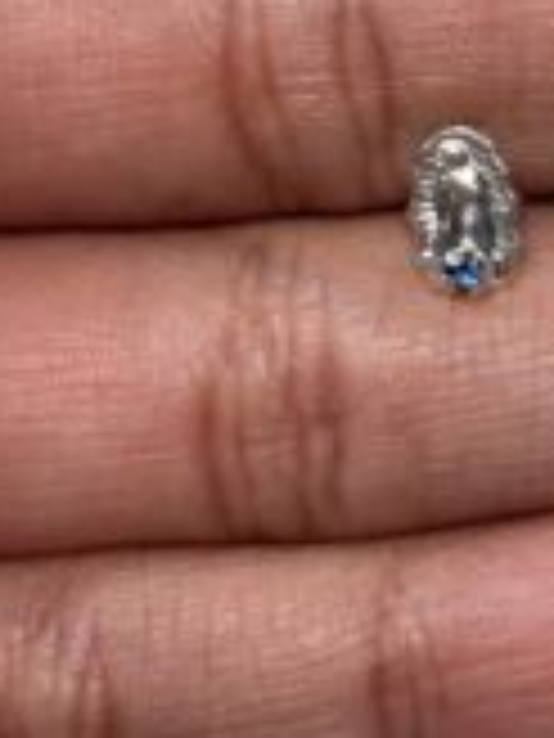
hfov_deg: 11.5
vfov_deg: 15.4
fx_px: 2710
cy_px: 135
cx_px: 577
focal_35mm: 127
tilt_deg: -73.2
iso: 50
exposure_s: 1/121
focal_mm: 5.96
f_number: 1.6
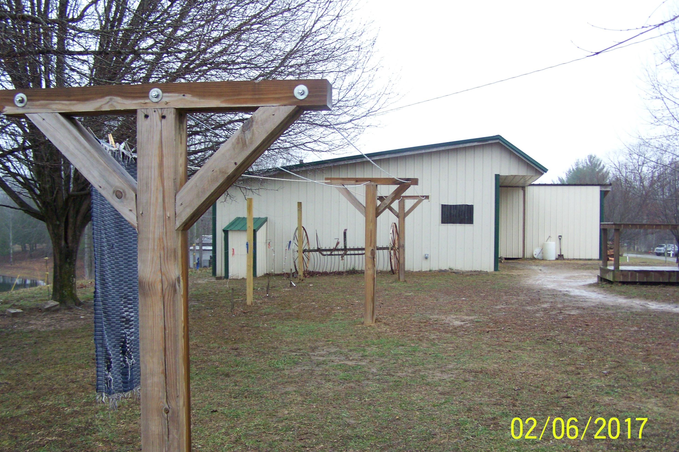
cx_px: 342
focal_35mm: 40
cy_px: 238
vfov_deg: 33.4
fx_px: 754
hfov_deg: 48.5
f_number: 2.8
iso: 160
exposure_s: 1/60
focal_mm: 6.3
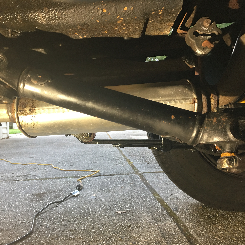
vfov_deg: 47.2
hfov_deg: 47.0
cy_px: 124
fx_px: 280
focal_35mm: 35
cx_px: 101
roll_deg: +3.4
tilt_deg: +0.1
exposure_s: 1/15
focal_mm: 4.15
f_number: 2.2
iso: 50
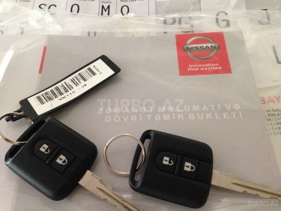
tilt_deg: -51.3
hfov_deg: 55.4
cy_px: 106
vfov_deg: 42.9
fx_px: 268
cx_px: 140
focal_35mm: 33
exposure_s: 1/17
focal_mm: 4.12
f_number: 2.4
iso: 320
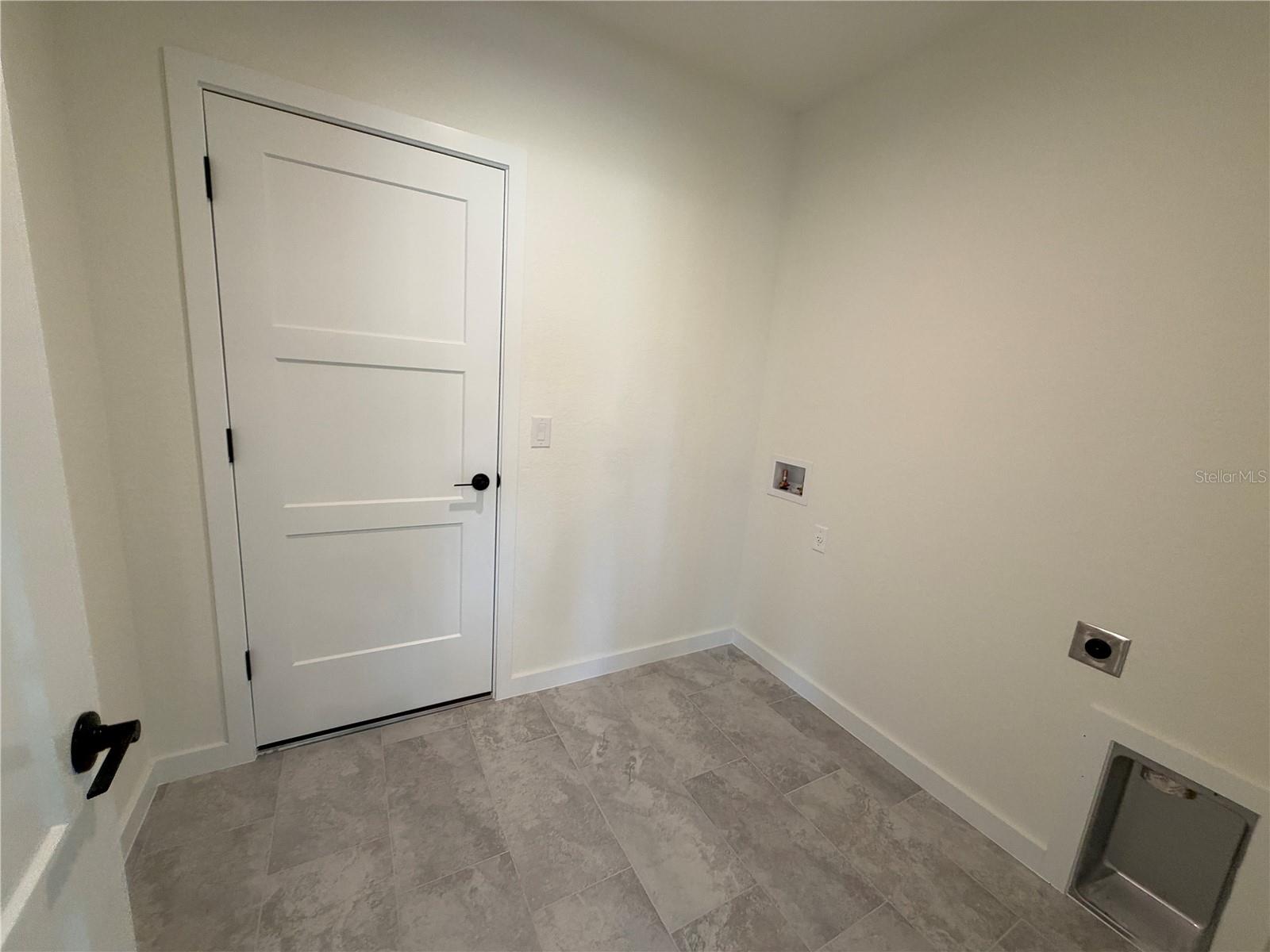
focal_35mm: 14
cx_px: 635
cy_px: 476
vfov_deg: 85.7
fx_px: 514
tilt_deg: -12.1
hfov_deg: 102.1
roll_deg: -6.0
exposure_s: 1/60
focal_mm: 2.22
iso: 160
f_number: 2.2
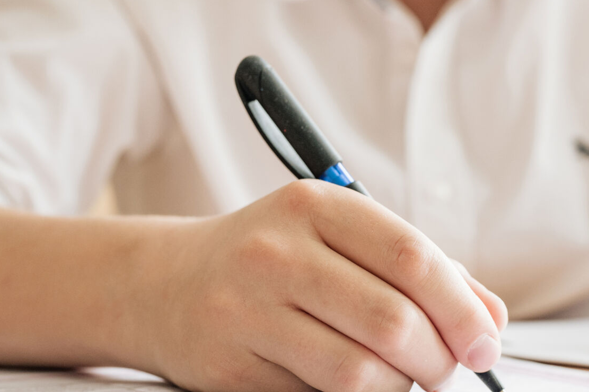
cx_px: 460
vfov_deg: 15.2
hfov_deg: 22.4
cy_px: 168
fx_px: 1471
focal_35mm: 90
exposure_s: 1/125
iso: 1000
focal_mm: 50
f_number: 4.5
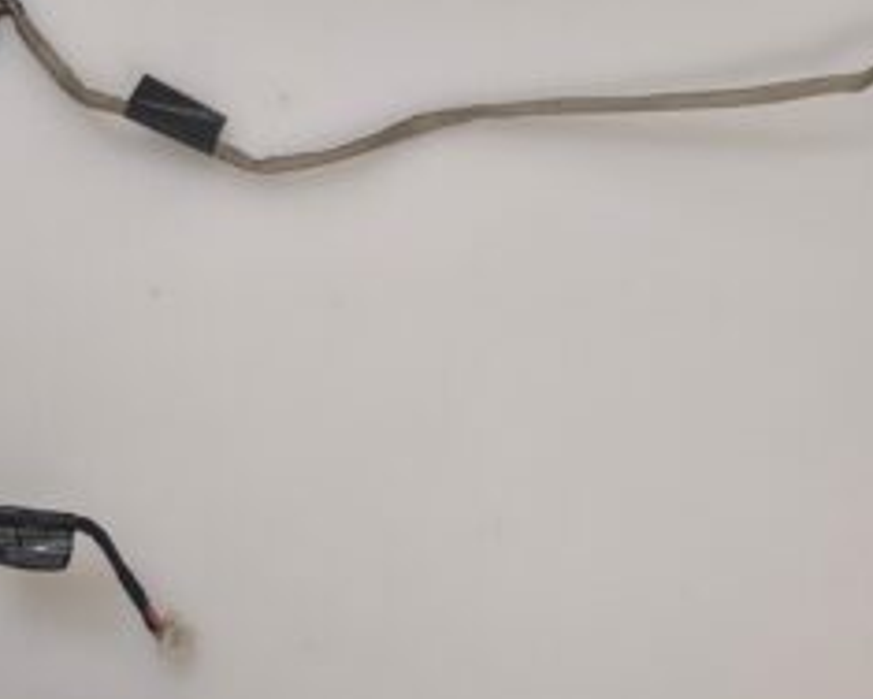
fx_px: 1318
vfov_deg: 29.5
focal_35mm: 51
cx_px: 290
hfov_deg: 36.3
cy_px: 232
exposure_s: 1/50
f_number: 1.6
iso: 320
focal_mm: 6.57
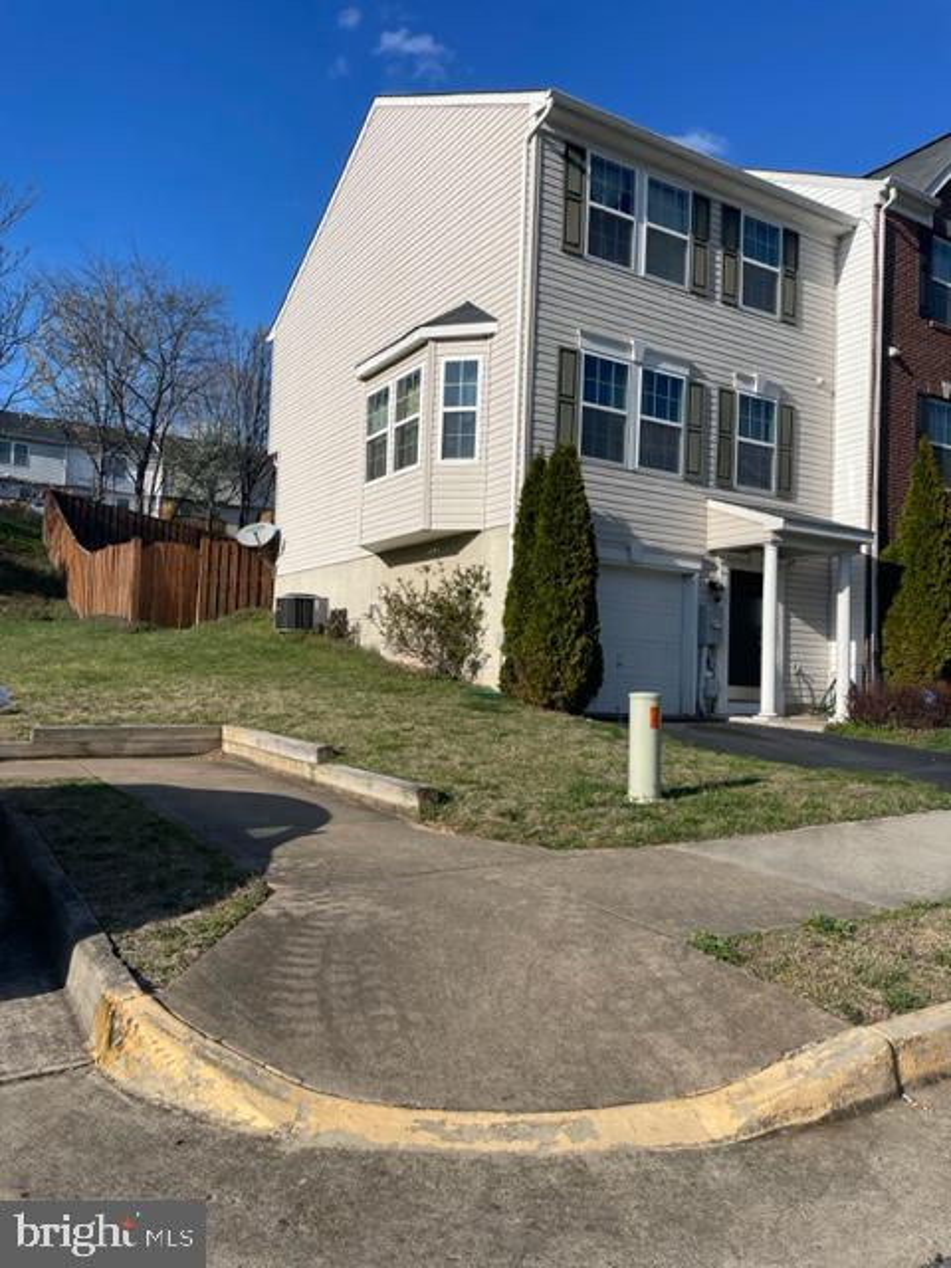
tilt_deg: +4.2
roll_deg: -1.7
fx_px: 952
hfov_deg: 53.1
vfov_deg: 67.3
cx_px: 476
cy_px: 634
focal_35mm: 26
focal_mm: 4.2
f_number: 1.6
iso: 32
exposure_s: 1/5051
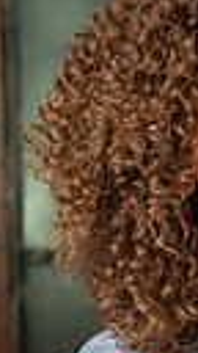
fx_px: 1652
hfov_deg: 6.8
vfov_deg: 12.0
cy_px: 389
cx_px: 308
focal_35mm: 177
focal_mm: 48
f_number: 5.6
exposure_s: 1/100
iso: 100
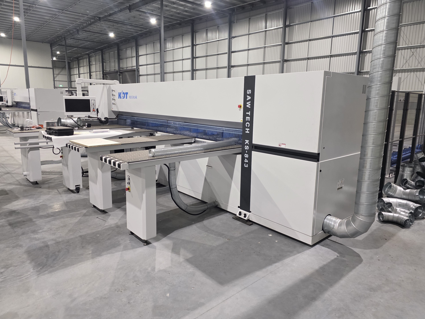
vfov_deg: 56.8
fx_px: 295
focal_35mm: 24
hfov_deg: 71.6
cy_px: 154
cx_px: 220
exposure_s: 1/100
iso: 640
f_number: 1.7
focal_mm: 6.3
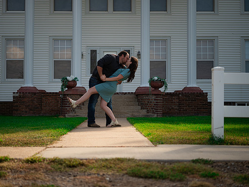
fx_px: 497
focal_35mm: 69
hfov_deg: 28.1
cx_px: 110
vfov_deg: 21.3
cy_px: 94
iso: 100
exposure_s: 1/800
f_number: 2.8
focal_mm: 60
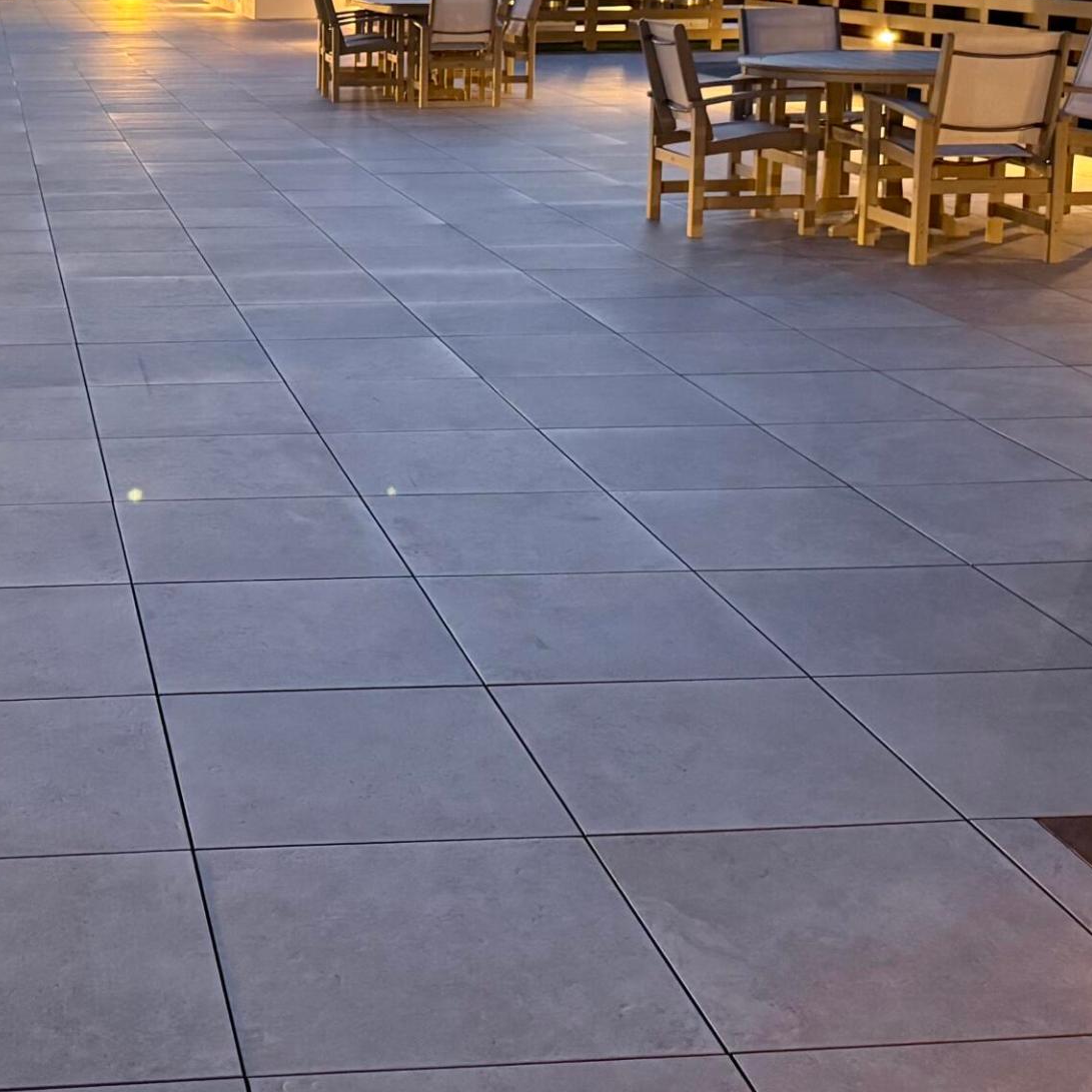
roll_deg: +0.4
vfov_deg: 29.8
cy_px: 219
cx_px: 134
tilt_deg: -8.8
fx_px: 1999
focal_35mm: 56
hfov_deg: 29.4
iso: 800
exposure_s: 1/60
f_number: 1.78
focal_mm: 6.76
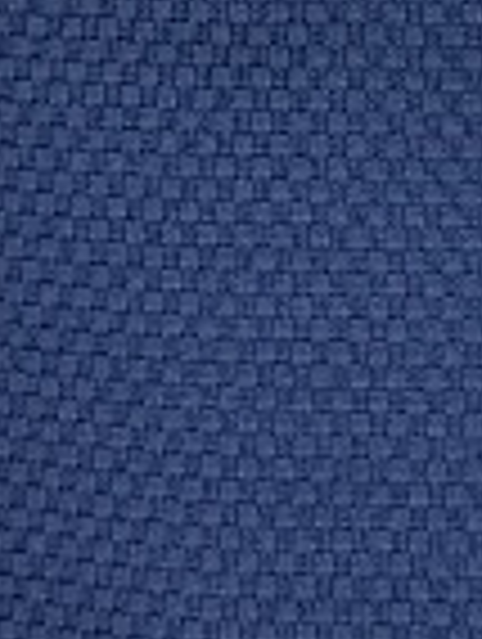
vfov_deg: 10.3
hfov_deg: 8.2
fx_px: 3369
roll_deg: -0.5
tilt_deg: -1.5
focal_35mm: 182
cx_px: 365
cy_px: -459
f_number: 1.78
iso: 400
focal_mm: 6.76
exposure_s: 1/50
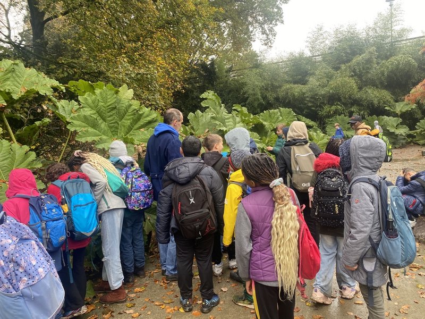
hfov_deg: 67.3
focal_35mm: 26
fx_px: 319
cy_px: 160
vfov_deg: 53.1
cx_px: 212
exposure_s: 1/133
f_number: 1.8
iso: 32
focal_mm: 4.25
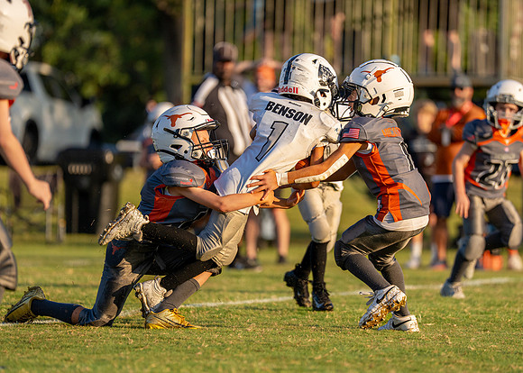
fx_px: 4000
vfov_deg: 5.3
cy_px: 185
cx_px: 296
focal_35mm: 269
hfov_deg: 7.5
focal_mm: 200
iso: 320
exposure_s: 1/3200
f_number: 2.8
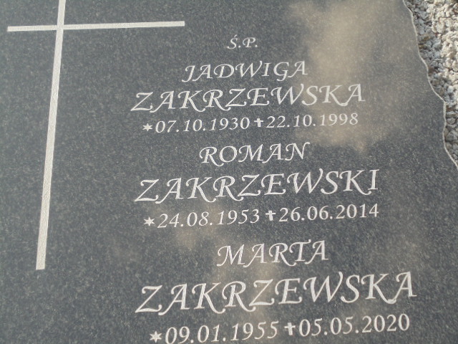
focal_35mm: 49
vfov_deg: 29.7
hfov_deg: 38.9
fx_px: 648
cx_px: 229
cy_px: 172
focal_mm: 8.9
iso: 100
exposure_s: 1/160
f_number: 4.8
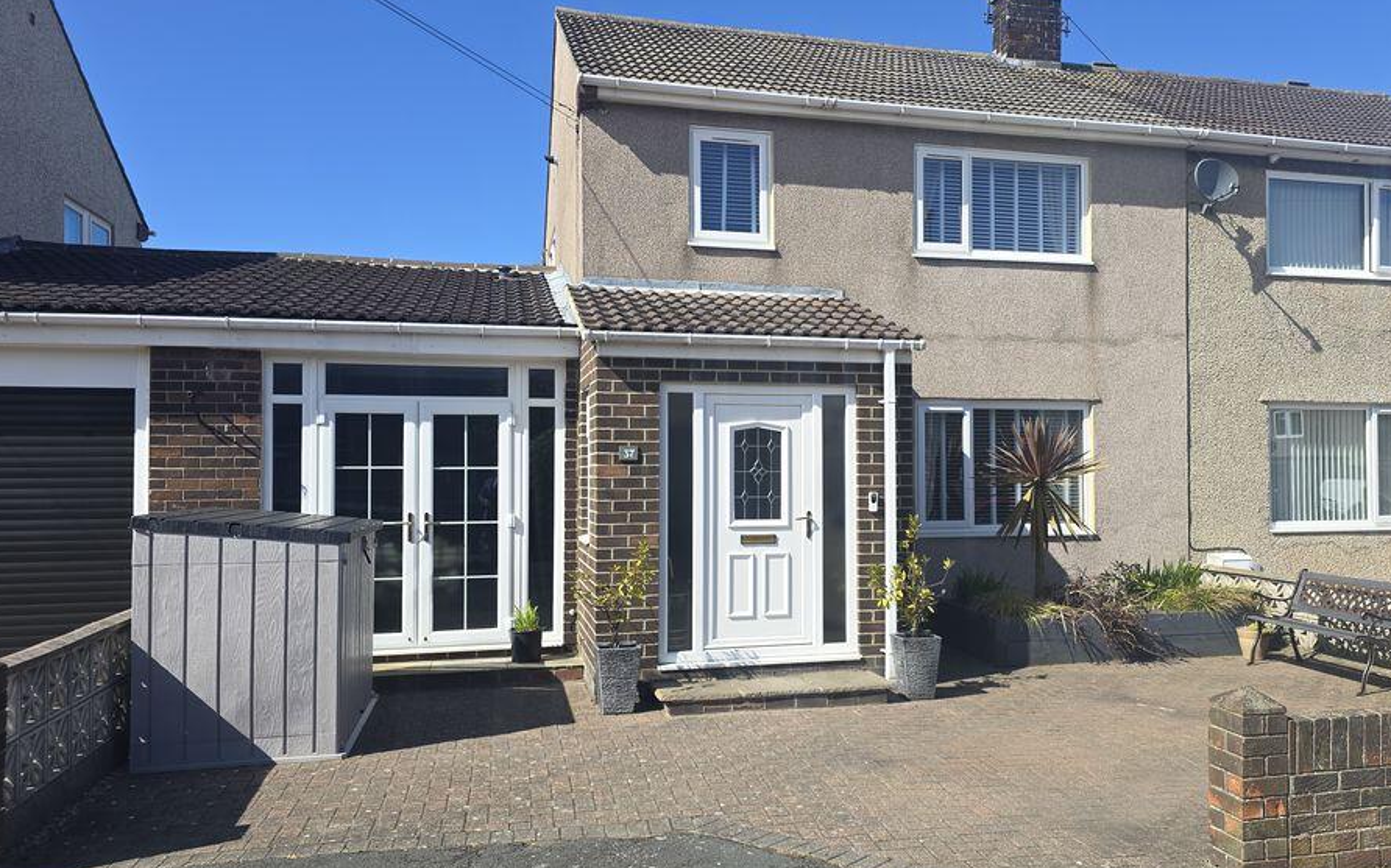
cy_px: 460
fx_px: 1061
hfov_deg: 66.3
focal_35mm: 28
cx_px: 763
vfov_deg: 44.5
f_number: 1.7
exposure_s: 1/697
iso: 12
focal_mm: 6.3
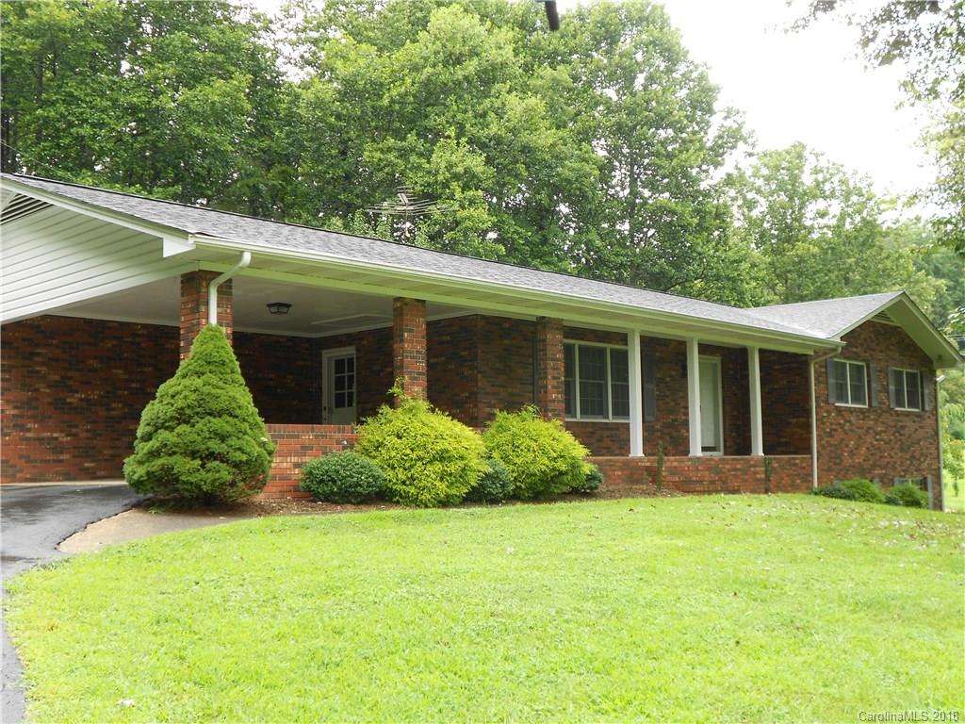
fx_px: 1031
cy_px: 362
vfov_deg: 38.7
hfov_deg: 50.1
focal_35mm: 37
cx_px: 482
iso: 80
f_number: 3.9
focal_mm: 6.7
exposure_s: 1/125
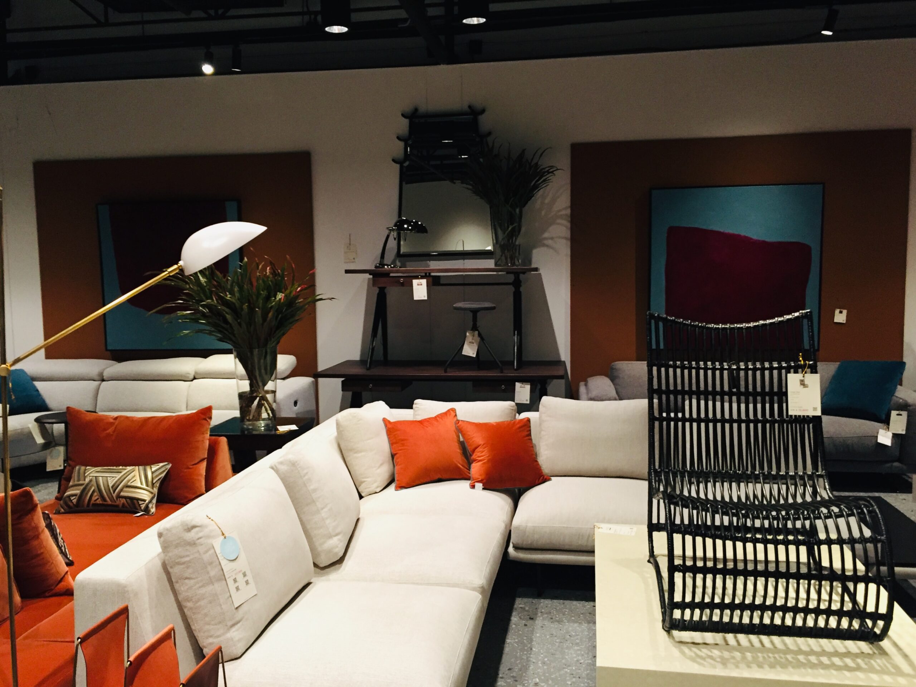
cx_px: 458
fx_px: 767
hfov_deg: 61.7
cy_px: 344
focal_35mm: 29
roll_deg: +0.0
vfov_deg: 48.2
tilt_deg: -5.1
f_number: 2.2
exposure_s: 1/33
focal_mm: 4.15
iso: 200
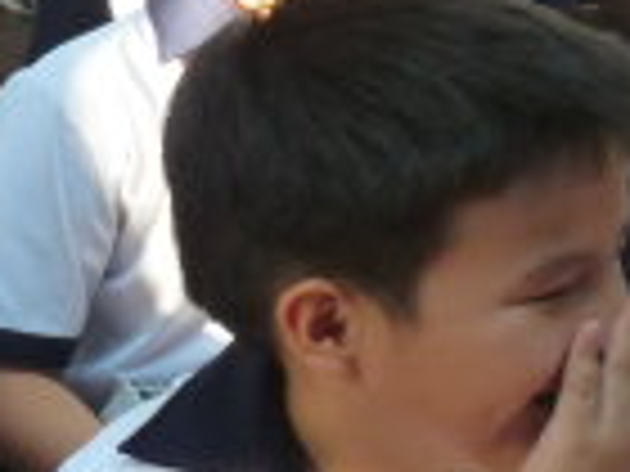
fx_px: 3968
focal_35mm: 218
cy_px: 445
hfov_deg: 8.4
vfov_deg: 6.8
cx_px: -857
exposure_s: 1/125
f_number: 3.2
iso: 320
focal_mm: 8.2
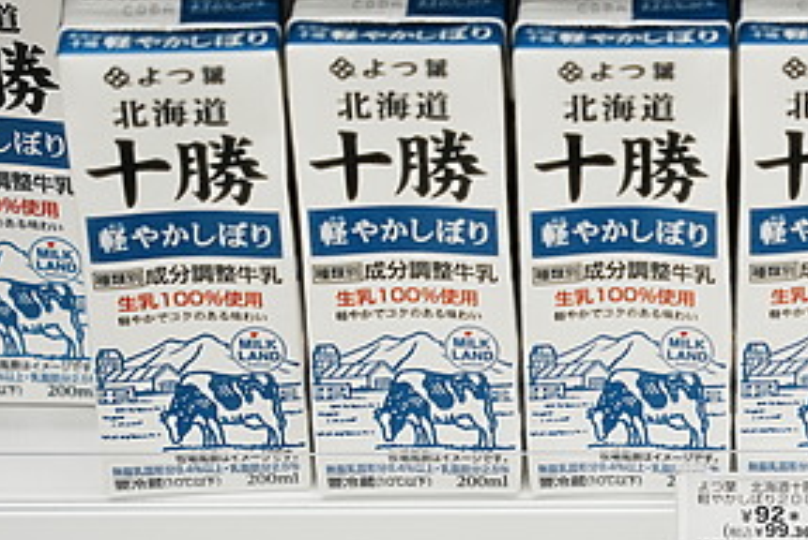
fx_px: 4269
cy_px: 501
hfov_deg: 10.7
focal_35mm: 190
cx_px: 791
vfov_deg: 7.2
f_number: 2.8
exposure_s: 1/125
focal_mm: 70
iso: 250
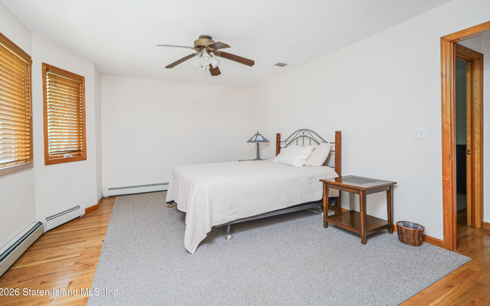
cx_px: 246
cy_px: 137
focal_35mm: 17
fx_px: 227
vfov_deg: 67.8
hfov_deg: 94.4
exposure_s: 1/15
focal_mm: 16
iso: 64
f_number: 4
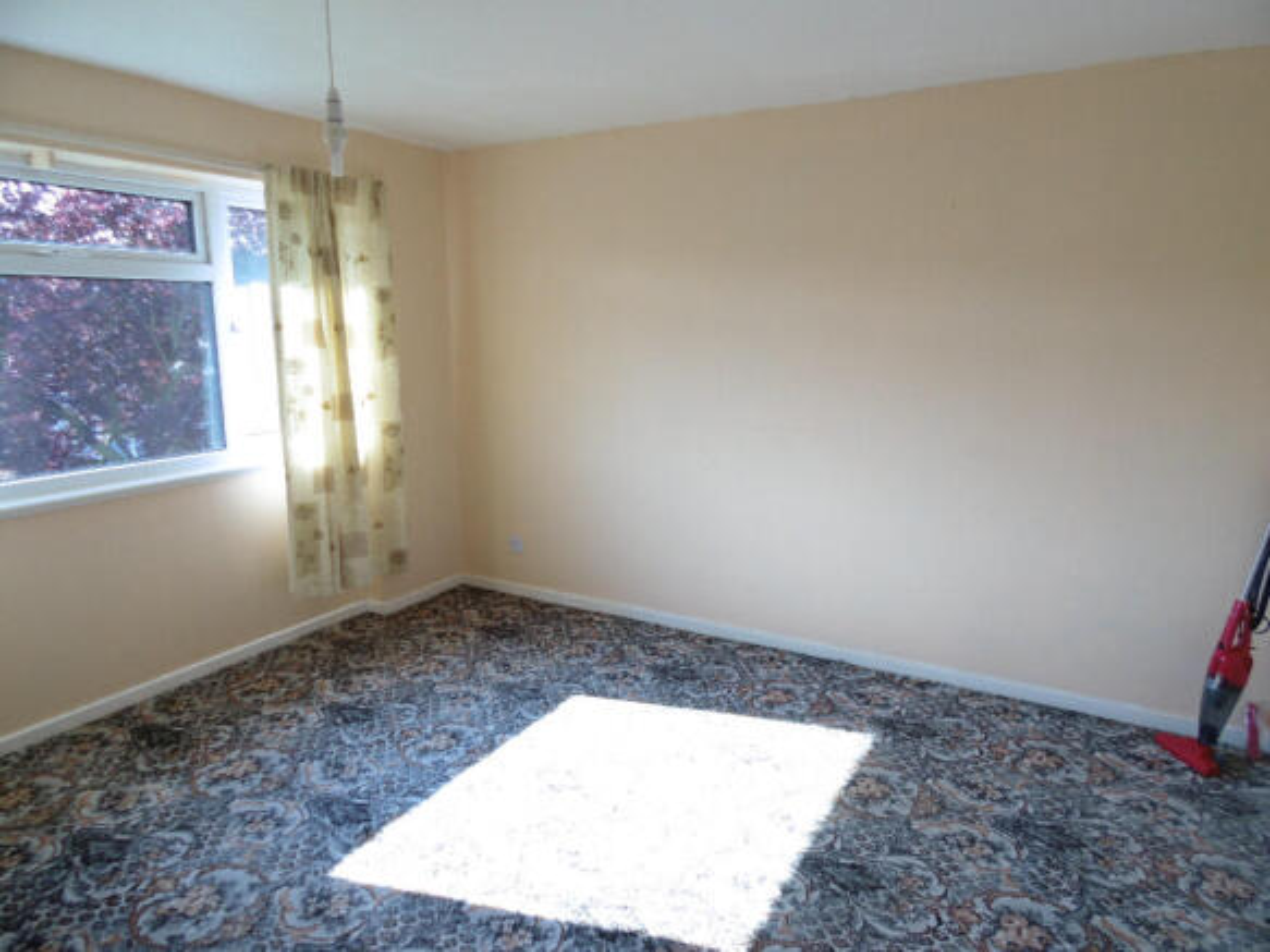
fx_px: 807
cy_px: 476
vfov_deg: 61.1
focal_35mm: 22
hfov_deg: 76.4
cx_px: 635
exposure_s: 1/160
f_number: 3
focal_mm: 4
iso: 100
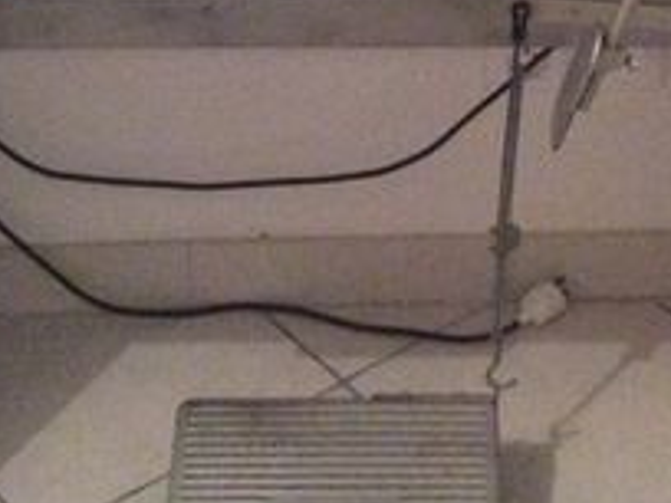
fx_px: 1822
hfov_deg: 20.8
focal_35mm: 94
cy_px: -95
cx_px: 421
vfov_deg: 15.2
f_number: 2.4
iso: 500
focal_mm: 3.3
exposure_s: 1/17
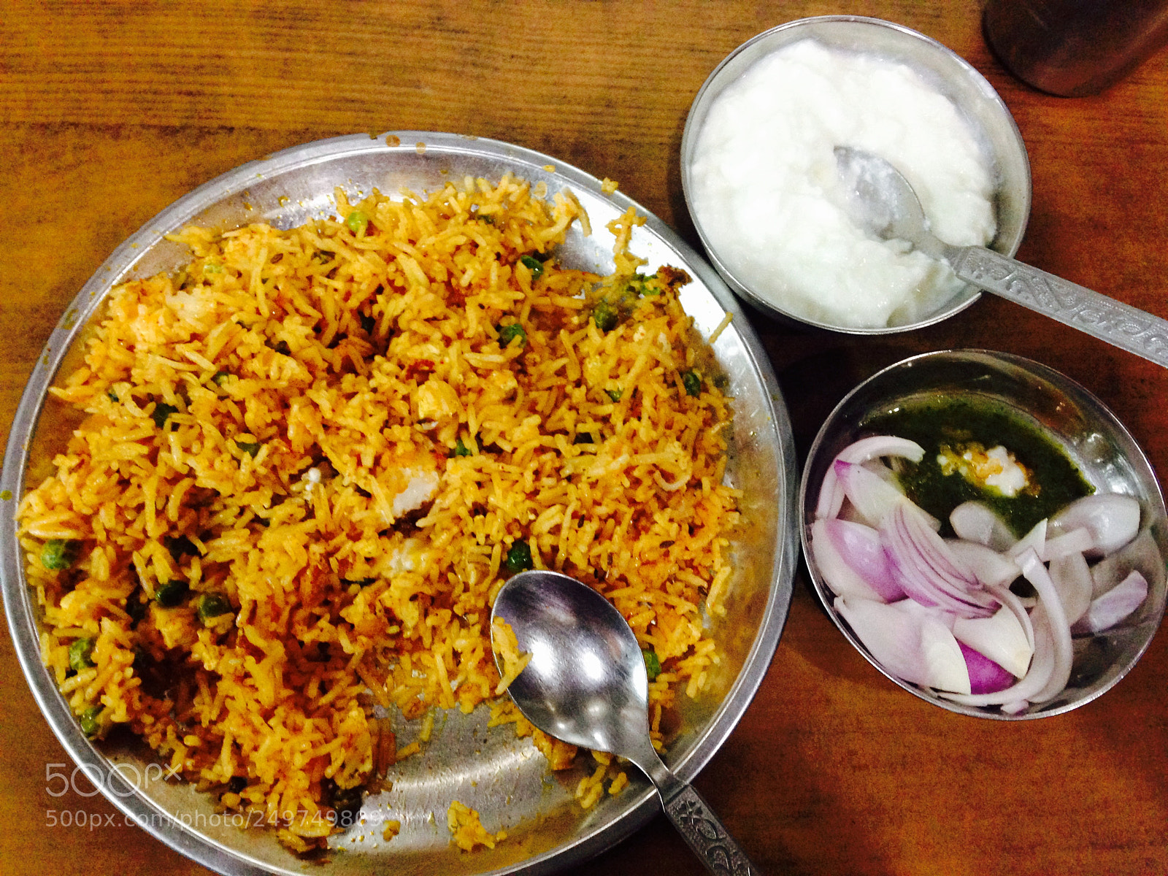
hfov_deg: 55.4
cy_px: 438
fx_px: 1113
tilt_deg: -72.2
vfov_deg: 42.9
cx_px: 584
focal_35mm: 33
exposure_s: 1/20
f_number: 2.4
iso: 320
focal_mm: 4.12
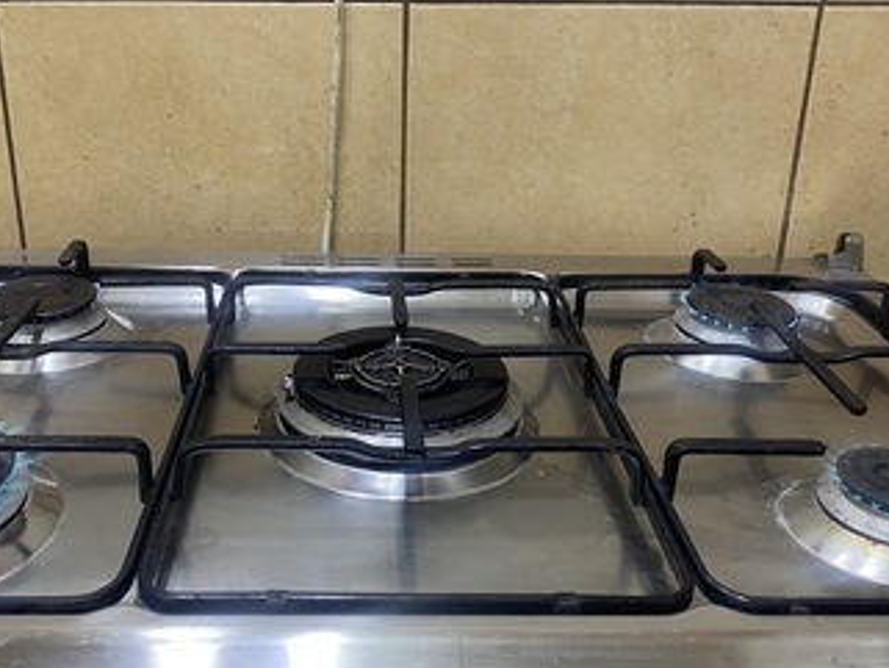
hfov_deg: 50.0
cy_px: 312
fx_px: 951
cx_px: 397
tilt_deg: -22.8
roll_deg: -0.2
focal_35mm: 37
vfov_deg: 38.7
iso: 160
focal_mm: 4.25
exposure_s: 1/60
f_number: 1.8
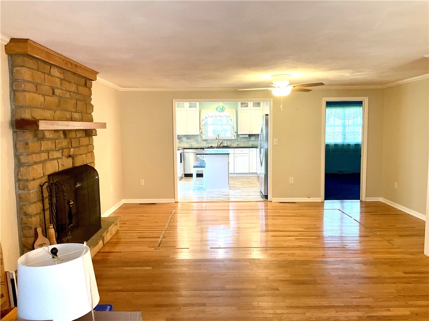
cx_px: 214
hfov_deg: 61.7
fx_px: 359
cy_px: 160
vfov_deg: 48.2
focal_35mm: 29
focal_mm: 3
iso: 100
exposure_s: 1/60
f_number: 1.8
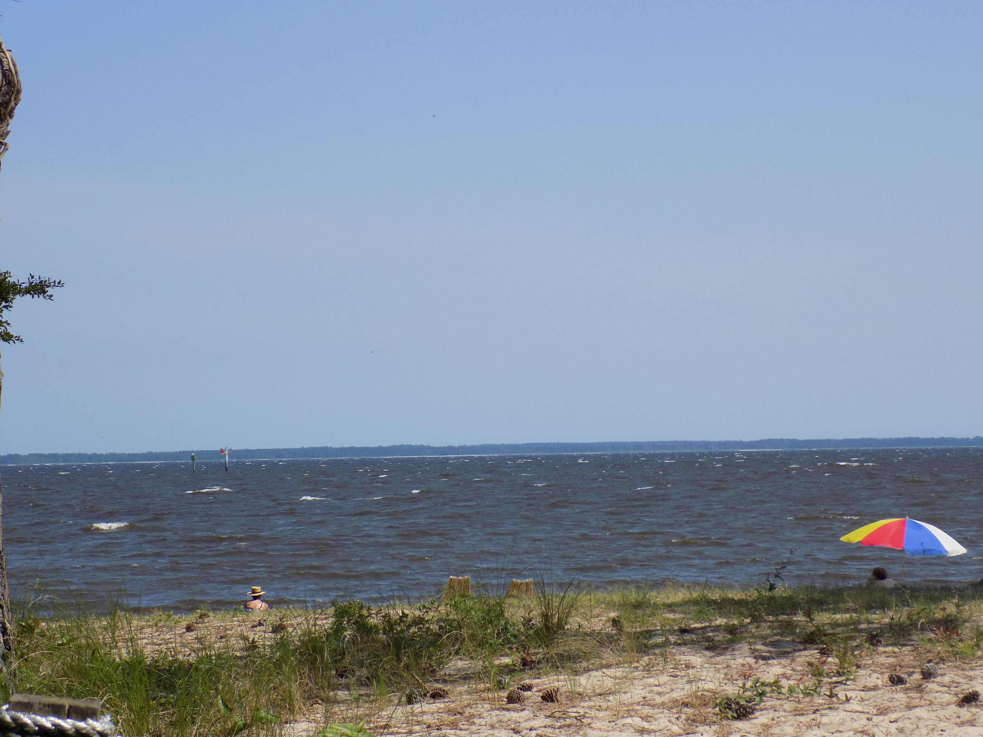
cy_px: 368
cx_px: 492
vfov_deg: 17.2
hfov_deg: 22.8
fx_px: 2442
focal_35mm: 86
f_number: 4.4
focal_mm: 15.3
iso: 80
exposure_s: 1/640
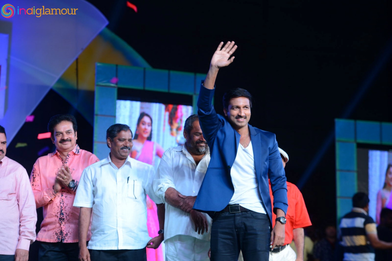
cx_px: 196
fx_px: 1264
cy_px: 130
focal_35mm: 116
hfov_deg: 17.6
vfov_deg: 11.8
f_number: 7.1
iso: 800
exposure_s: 1/160
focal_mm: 116
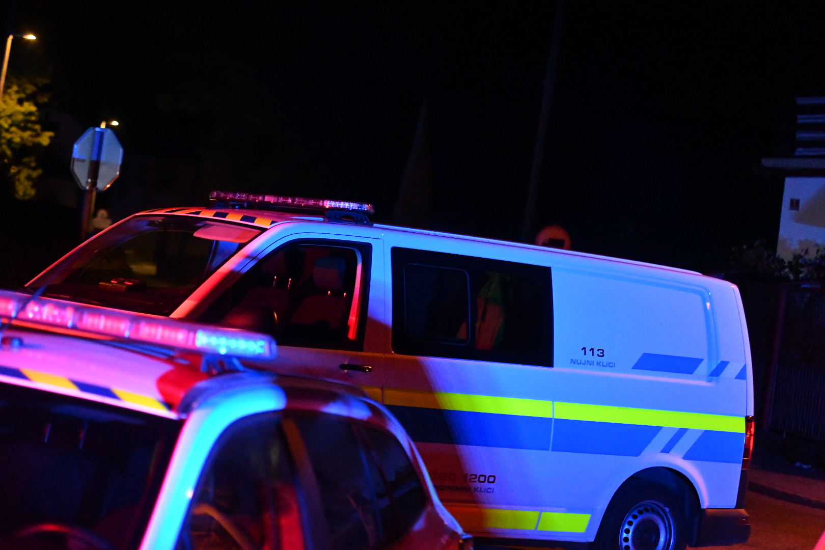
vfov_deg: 13.0
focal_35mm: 105
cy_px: 275
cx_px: 412
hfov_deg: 19.5
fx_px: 2406
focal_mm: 70
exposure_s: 1/80
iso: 10000
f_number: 2.8
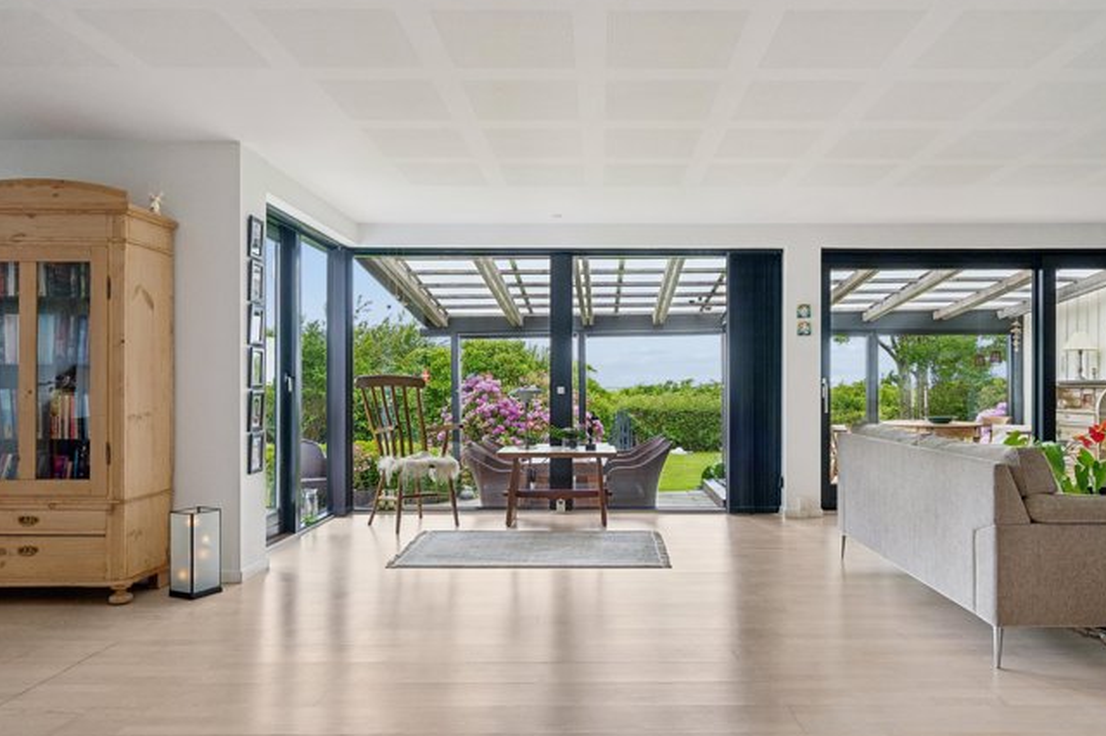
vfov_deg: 51.2
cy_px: 379
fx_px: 768
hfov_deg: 71.4
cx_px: 603
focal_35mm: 25
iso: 640
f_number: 8
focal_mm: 20
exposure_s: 1/80
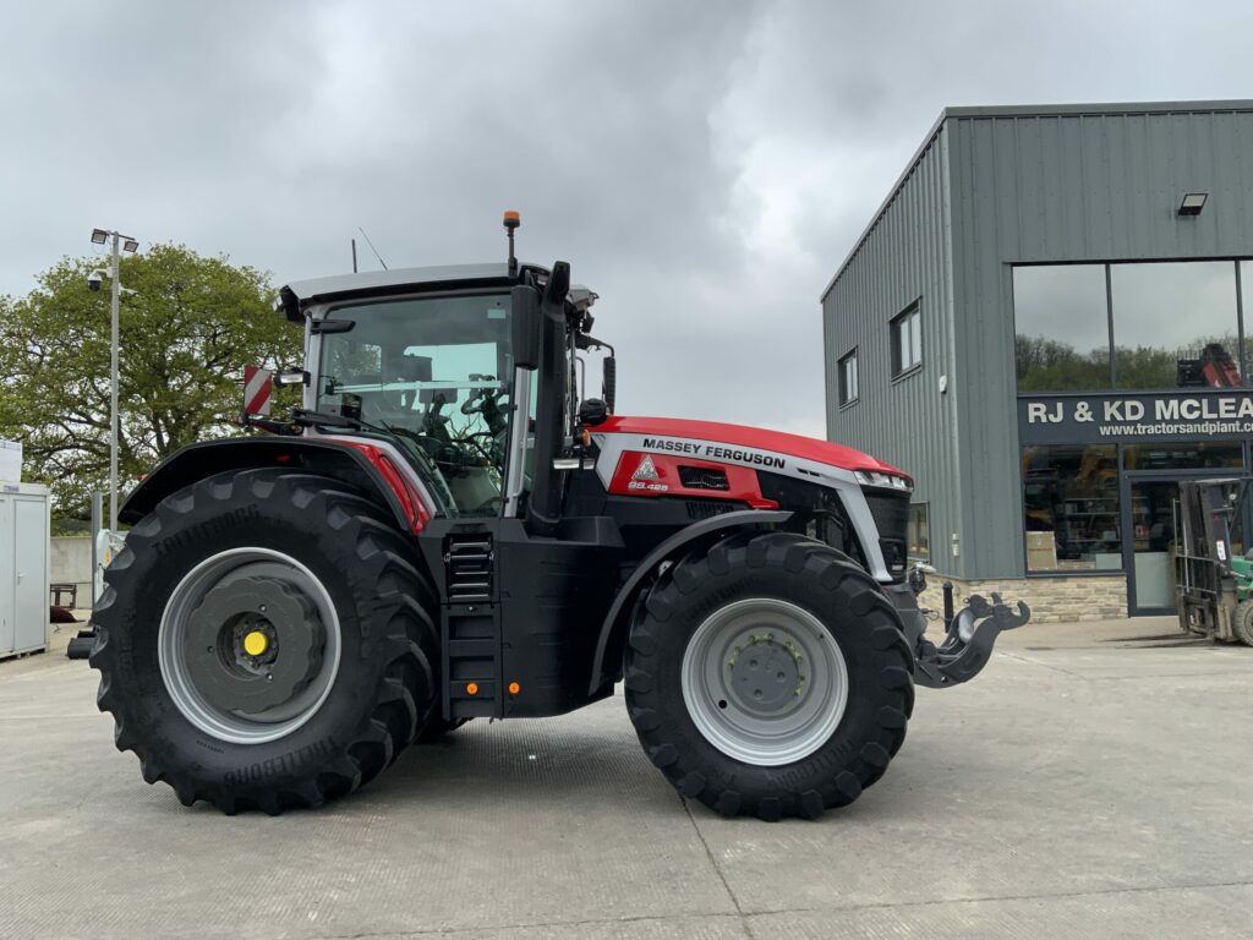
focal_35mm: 29
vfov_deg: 48.2
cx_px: 626
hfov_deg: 61.7
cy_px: 470
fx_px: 1050
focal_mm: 3
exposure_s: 1/524
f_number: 1.8
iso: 16
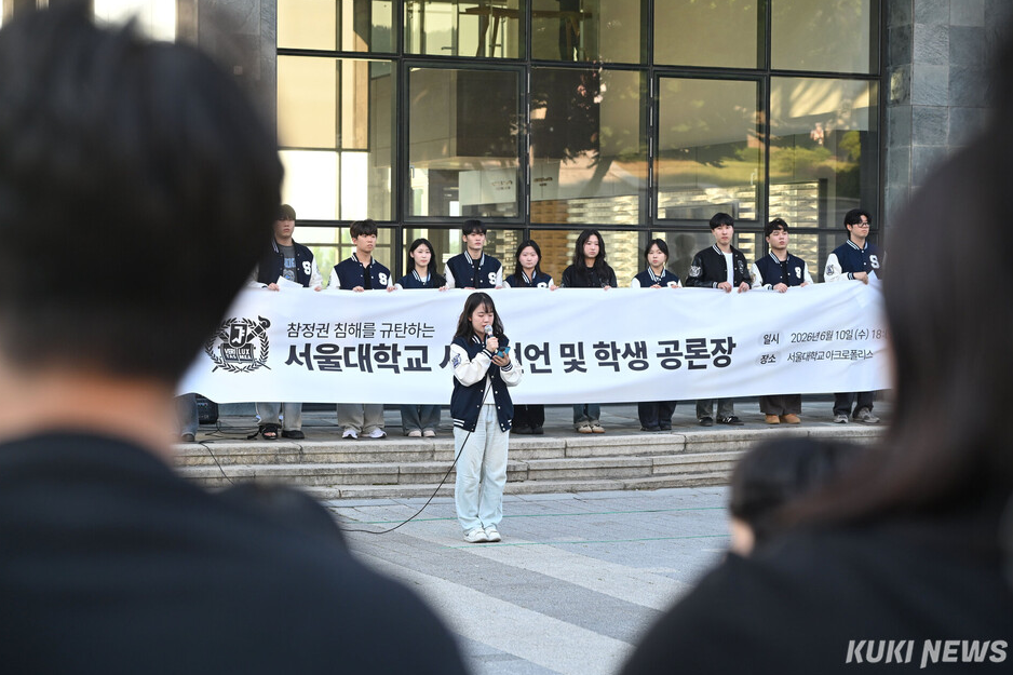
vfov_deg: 17.9
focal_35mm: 76
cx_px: 505
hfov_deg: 26.7
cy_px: 338
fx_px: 2138
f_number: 4
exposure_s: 1/400
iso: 560
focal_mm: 75
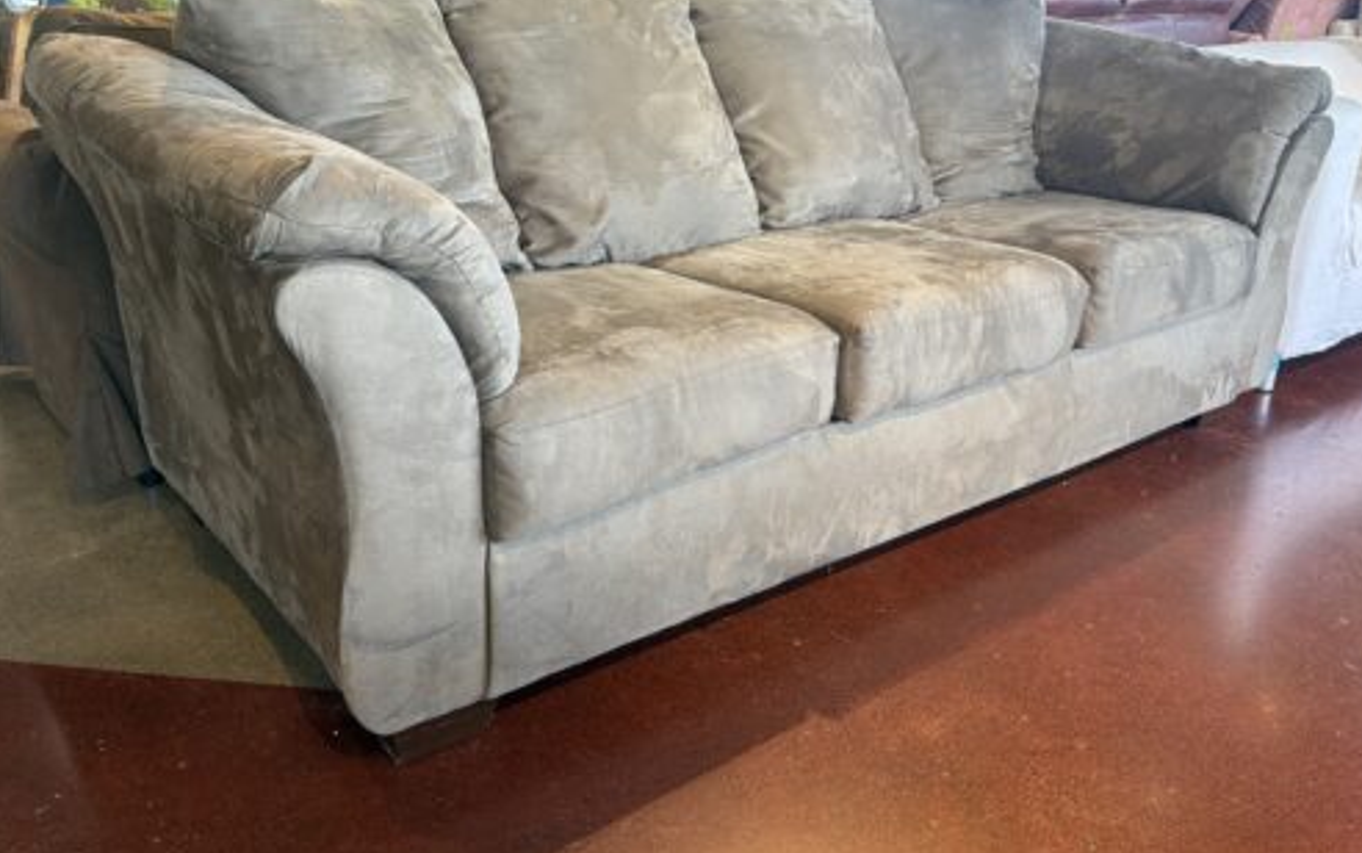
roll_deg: -0.3
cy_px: 364
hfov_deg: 66.4
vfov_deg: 44.5
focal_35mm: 28
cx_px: 681
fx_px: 1040
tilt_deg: -20.0
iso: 100
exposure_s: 1/60
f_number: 1.6
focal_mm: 5.96
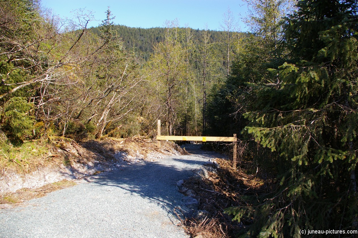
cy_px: 119
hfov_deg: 67.4
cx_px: 179
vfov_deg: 47.9
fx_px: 268
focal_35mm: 27
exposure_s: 1/180
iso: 200
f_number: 8
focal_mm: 18
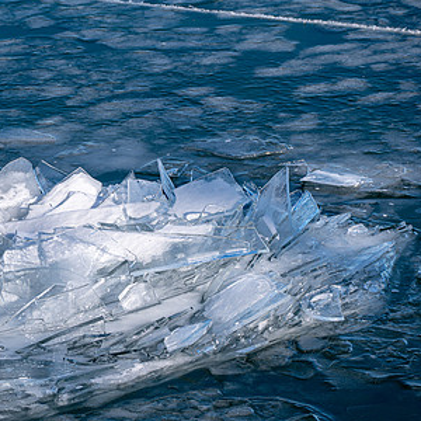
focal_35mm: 300
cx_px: 25
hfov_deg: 5.8
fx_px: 4128
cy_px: 248
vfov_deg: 5.8
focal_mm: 178
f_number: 8
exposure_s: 1/80
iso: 100
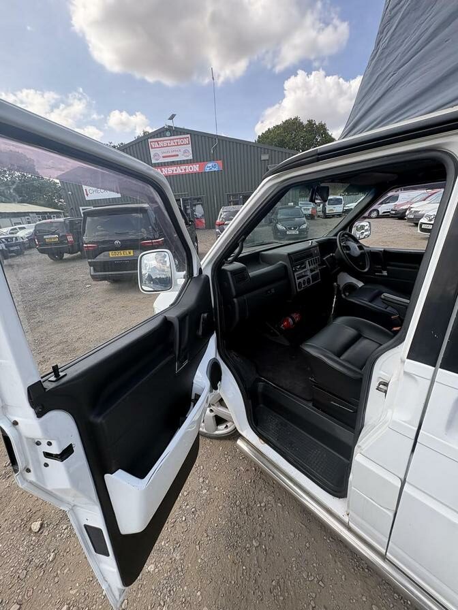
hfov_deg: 85.7
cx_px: 229
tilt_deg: -15.6
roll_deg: +4.8
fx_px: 247
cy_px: 305
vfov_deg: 102.1
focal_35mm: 14
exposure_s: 1/352
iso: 64
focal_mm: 2.22
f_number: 2.2
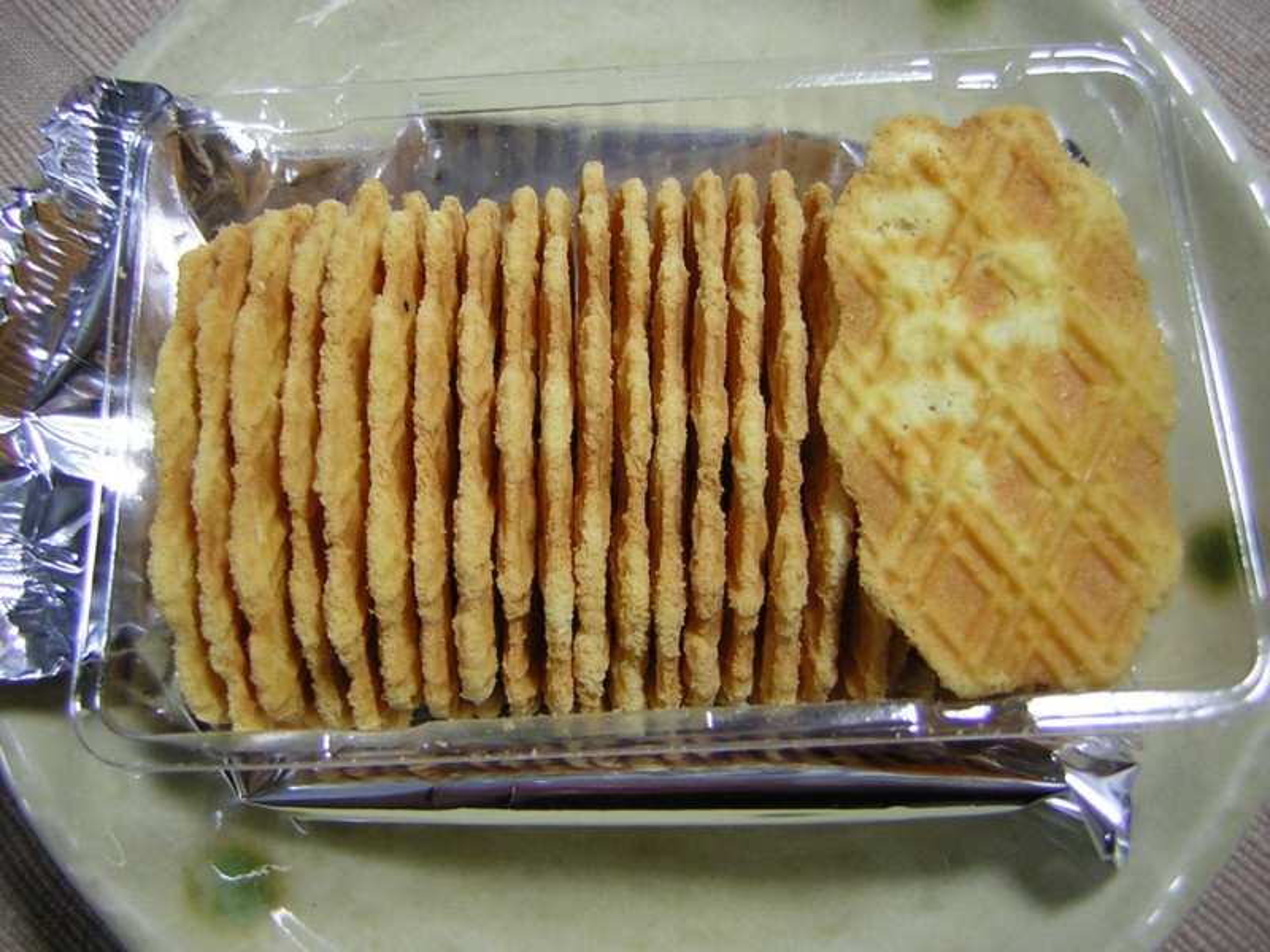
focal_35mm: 36
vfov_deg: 39.7
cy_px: 476
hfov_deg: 51.4
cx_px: 635
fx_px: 1321
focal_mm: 4.7
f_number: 2.6
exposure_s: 1/28
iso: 50
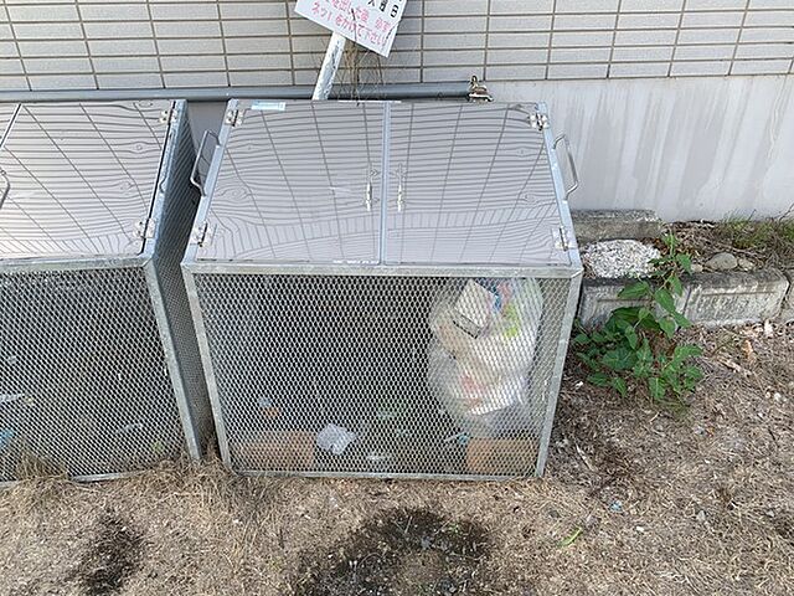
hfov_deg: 67.3
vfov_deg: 53.1
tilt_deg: -31.2
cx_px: 397
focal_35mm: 26
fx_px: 596
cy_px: 298
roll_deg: +0.7
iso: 25
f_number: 1.8
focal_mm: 4.25
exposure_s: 1/217
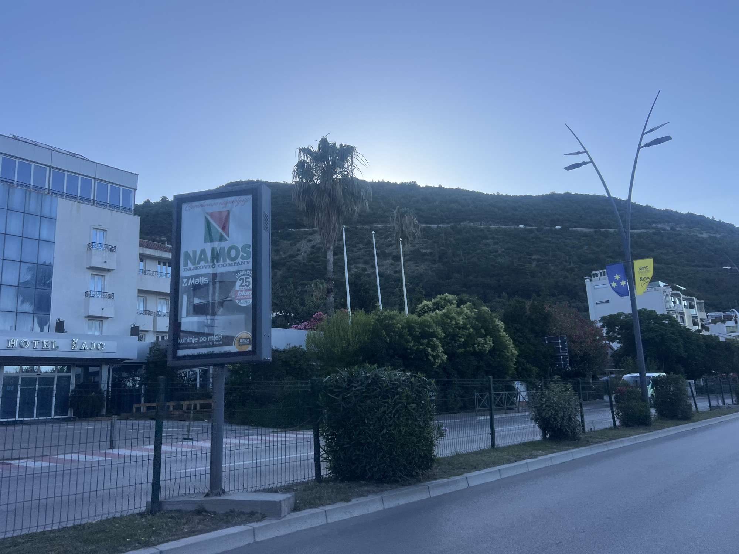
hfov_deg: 67.3
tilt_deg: +11.6
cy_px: 277
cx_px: 370
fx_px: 555
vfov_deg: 53.1
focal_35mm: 26
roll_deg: +1.2
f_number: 1.5
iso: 50
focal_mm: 5.7
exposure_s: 1/2632
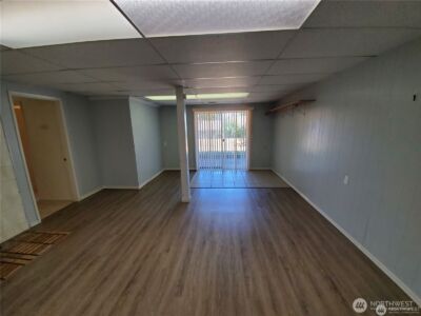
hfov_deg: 106.2
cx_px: 210
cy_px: 158
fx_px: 158
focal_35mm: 13
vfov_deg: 89.9
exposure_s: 1/59
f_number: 2.2
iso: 200
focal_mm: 1.8
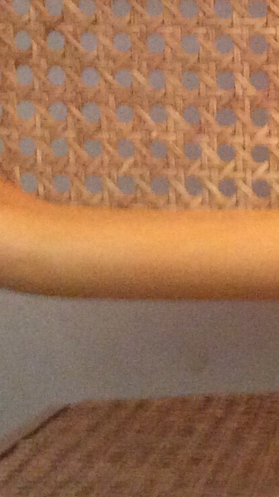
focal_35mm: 121
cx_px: 460
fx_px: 1593
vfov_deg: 17.5
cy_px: 63
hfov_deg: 9.6
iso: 250
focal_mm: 3.3
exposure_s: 1/17
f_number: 2.4
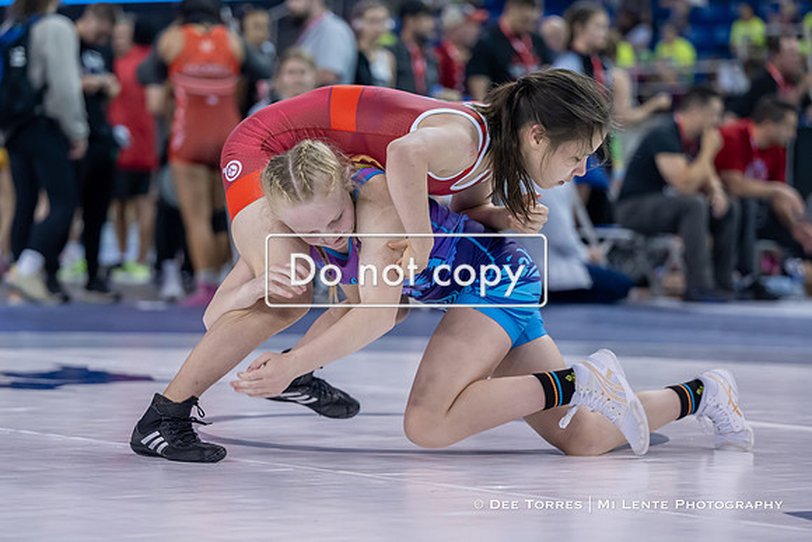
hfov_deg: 14.6
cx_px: 354
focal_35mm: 141
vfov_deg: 9.8
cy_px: 295
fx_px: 3172
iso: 1600
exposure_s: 1/800
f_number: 2.8
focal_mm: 105
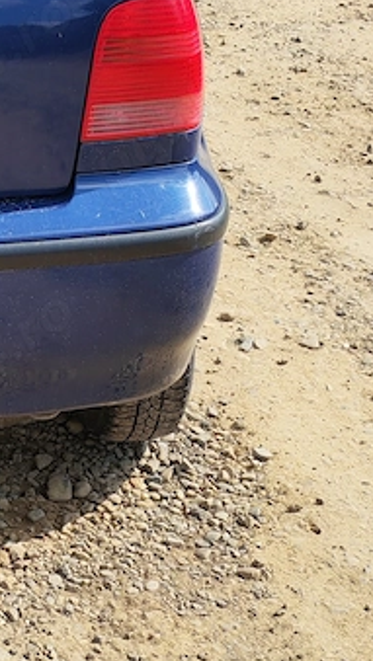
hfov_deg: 12.1
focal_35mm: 95
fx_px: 1668
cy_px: 156
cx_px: -191
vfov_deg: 22.2
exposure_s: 1/700
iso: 50
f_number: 1.9
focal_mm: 6.12
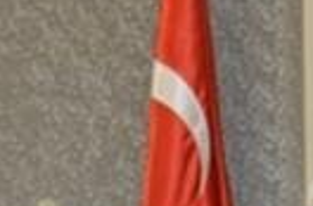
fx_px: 2998
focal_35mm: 346
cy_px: 599
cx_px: 453
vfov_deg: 3.8
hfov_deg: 5.9
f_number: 4.5
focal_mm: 38
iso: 1600
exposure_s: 1/125
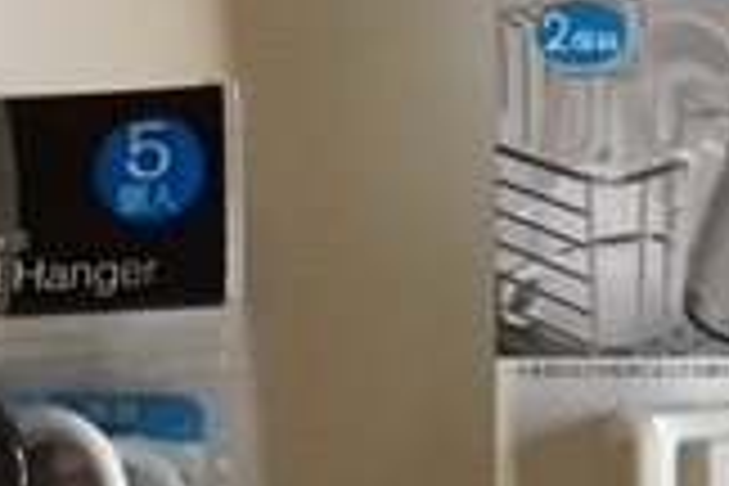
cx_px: 616
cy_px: -261
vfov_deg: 11.0
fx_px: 2410
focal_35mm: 119
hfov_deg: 17.0
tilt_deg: -82.8
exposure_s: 1/30
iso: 125
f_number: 2.2
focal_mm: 4.15
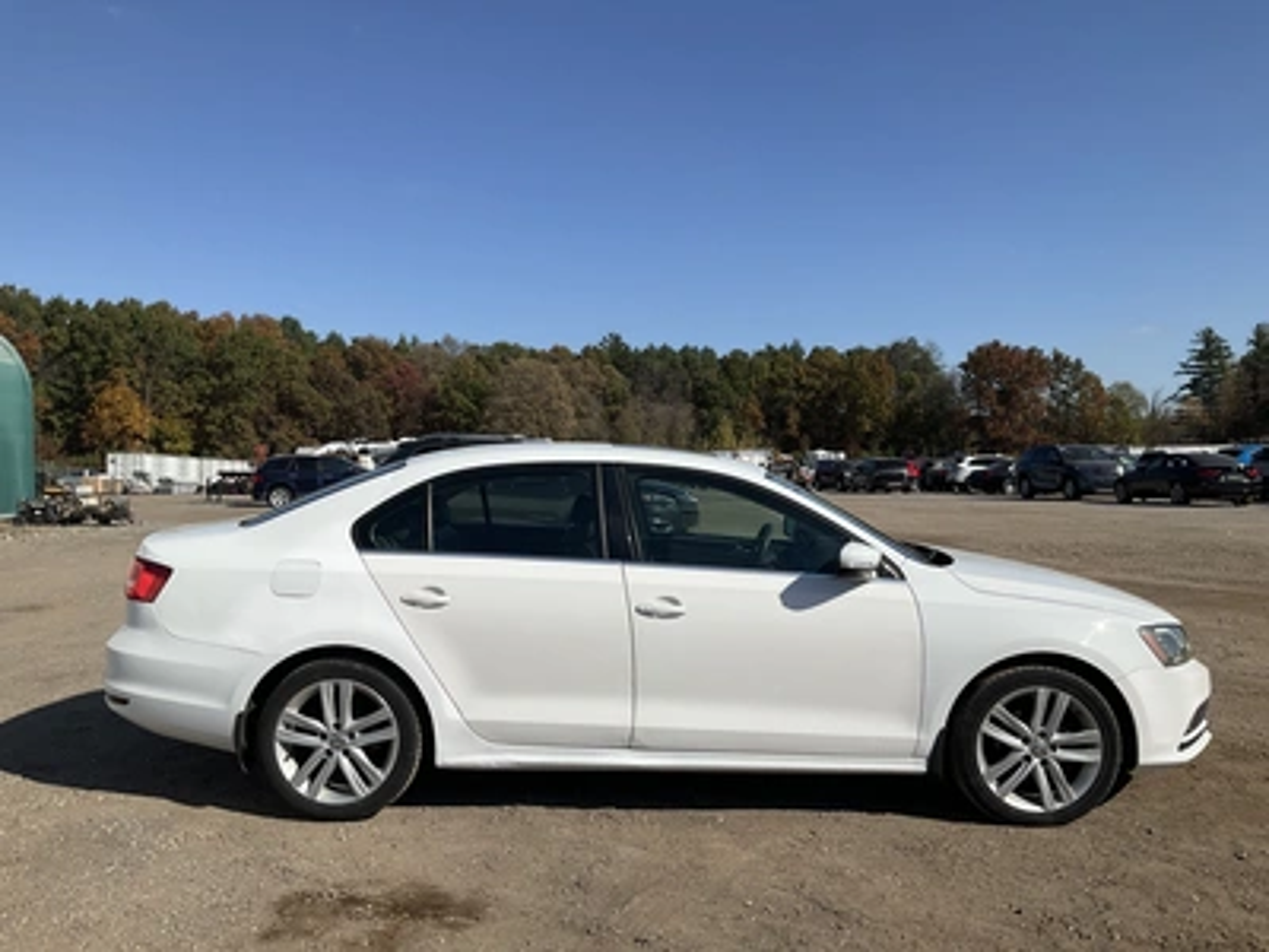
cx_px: 634
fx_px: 1063
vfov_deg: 48.2
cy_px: 476
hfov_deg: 61.7
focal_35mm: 29
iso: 25
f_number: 1.8
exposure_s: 1/3788
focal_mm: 3
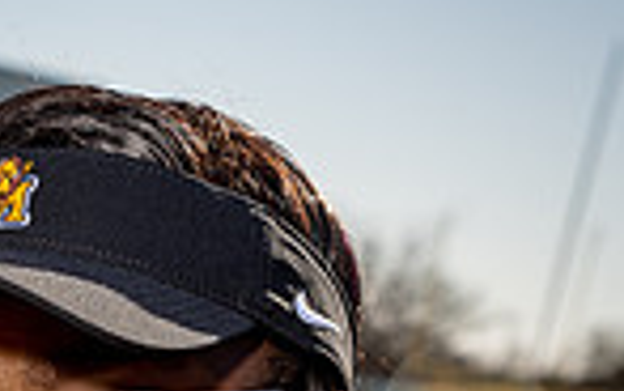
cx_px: 17
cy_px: 905
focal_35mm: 175
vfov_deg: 7.1
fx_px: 2977
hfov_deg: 11.9
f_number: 7.1
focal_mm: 56
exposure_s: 1/250
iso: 100
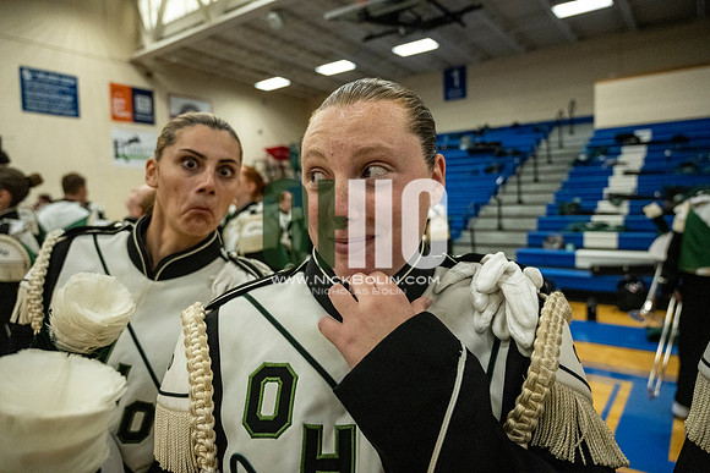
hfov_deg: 73.7
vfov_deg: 53.2
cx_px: 355
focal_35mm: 24
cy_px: 236
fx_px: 473
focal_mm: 24
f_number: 4
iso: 8000
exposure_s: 1/800
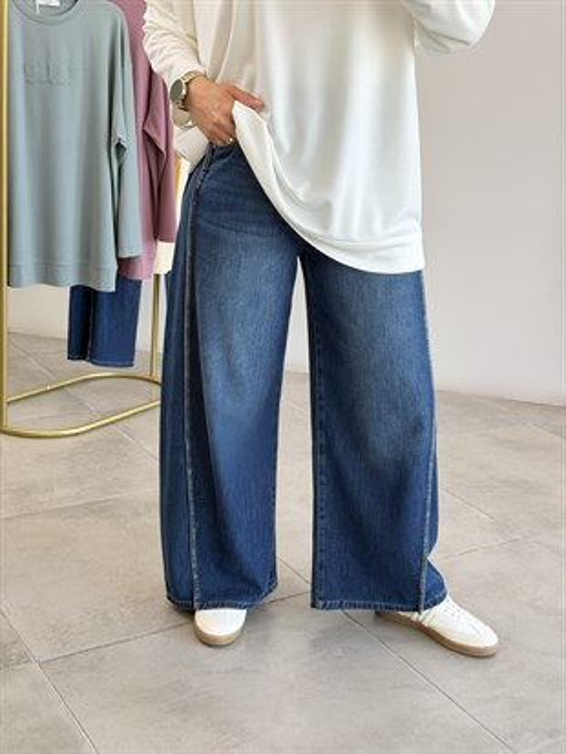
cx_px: 283
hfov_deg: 30.3
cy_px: 377
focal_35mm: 48
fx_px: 1046
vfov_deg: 39.6
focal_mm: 6.76
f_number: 1.78
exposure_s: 1/121
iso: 80
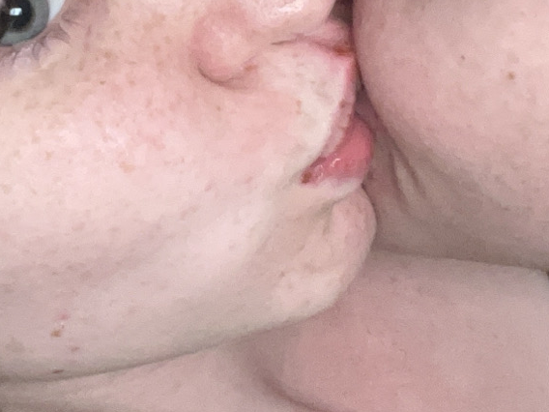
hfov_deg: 23.6
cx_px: 82
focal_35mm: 81
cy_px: 173
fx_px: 1285
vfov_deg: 18.2
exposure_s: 1/40
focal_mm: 2.71
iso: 400
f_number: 2.2
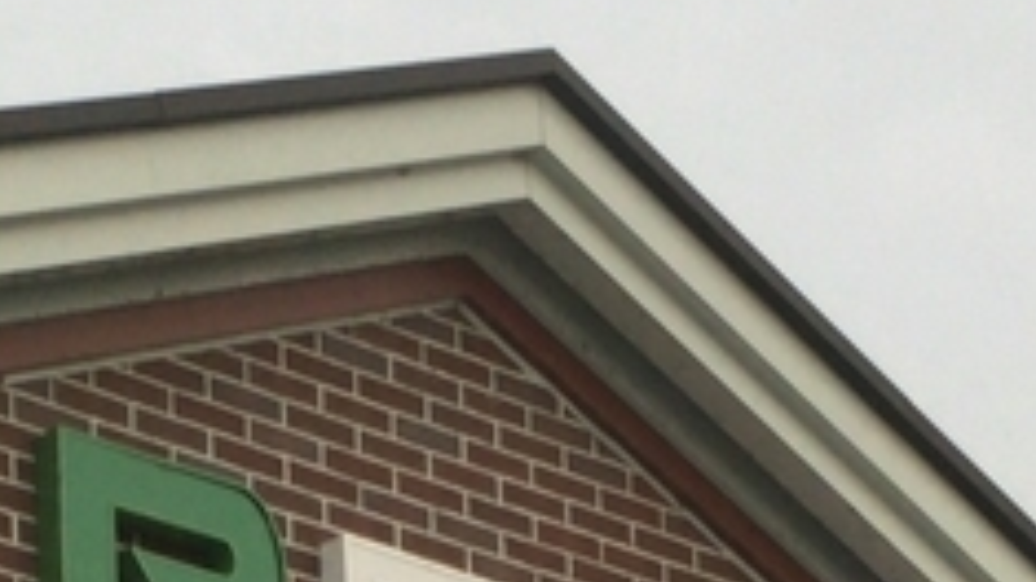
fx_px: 4421
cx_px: 40
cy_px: 1384
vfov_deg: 7.1
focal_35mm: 161
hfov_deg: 13.2
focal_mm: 4.15
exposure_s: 1/120
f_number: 2.2
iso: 32
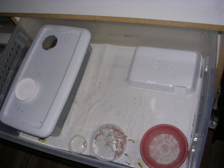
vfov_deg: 37.7
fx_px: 246
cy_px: 84
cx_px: 112
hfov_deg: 49.0
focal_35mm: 38
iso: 50
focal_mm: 5.8
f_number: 5.6
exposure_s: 1/60.1
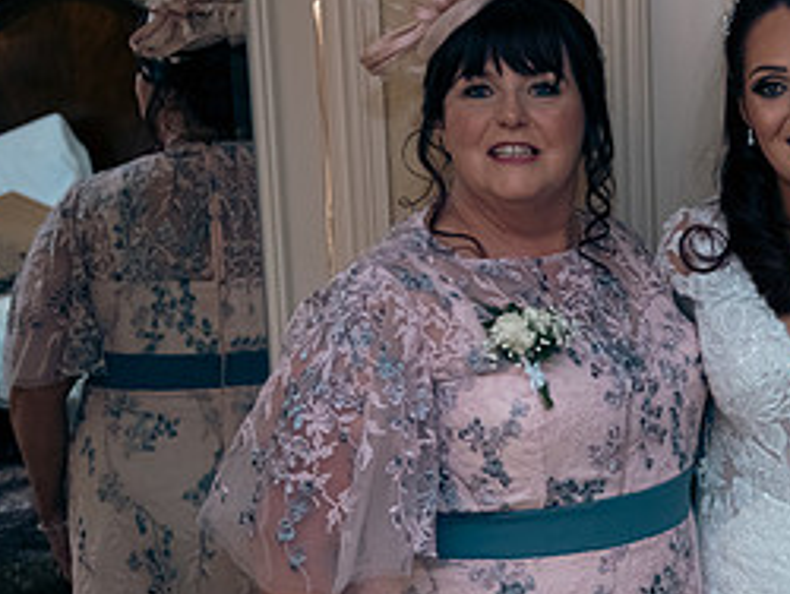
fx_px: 1782
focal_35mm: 78
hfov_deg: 23.6
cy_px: 428
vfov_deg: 18.8
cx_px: 844
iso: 640
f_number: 3.5
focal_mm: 35
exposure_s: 1/160
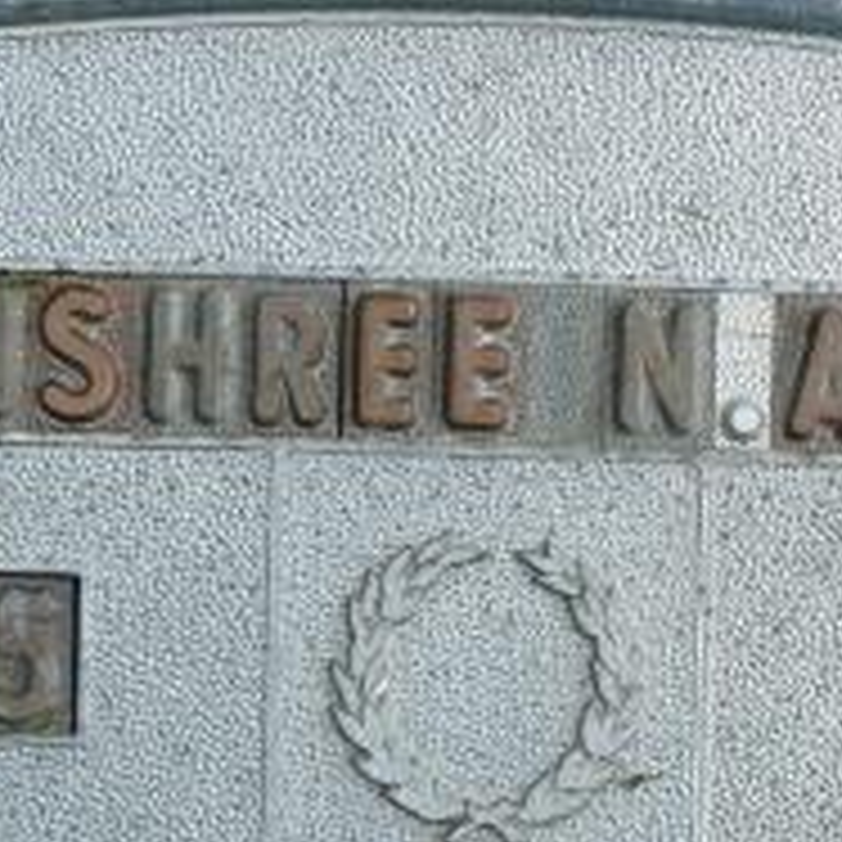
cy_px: 813
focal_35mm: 119
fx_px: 3275
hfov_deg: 14.6
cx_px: 653
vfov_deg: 14.4
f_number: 5.6
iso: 100
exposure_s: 1/200
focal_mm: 6
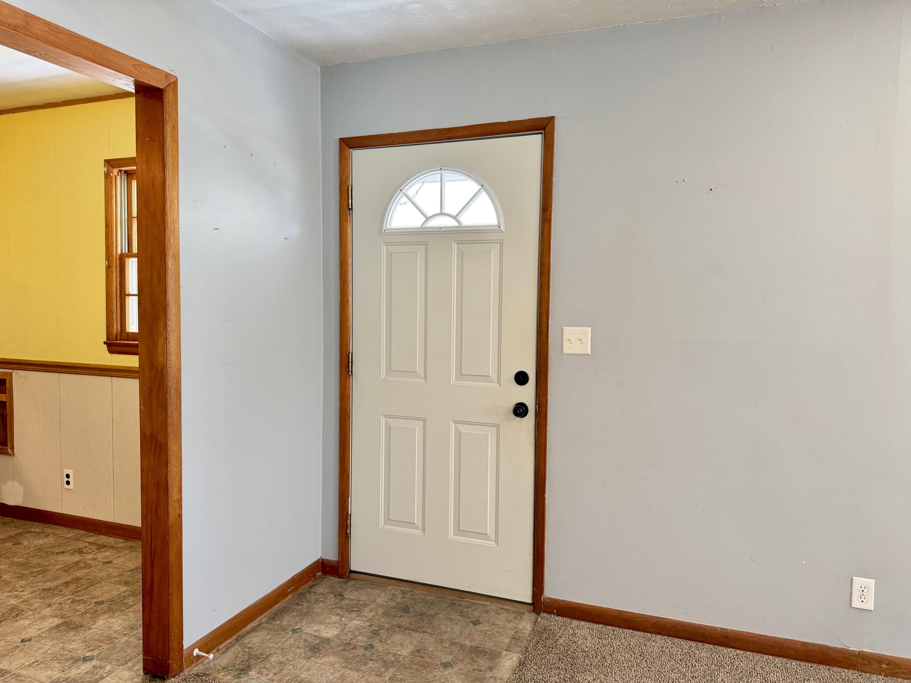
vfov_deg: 56.8
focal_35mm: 24
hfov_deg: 71.6
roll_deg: -0.3
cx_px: 456
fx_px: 632
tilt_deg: -3.7
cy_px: 342
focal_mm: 6.76
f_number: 1.78
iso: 250
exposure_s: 1/60
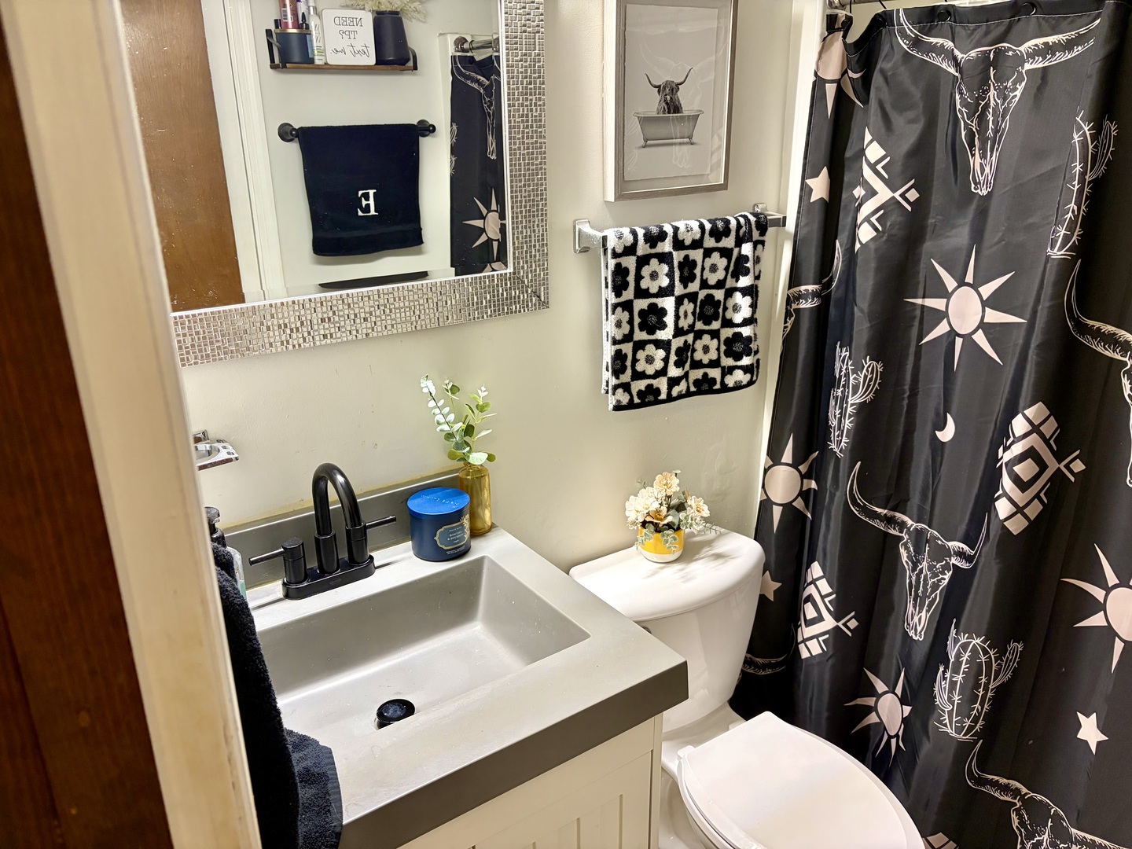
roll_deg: -0.2
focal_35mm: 26
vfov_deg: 53.1
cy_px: 424
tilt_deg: -19.1
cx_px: 566
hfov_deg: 67.3
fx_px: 850
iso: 250
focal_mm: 5.96
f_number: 1.6
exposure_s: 1/60
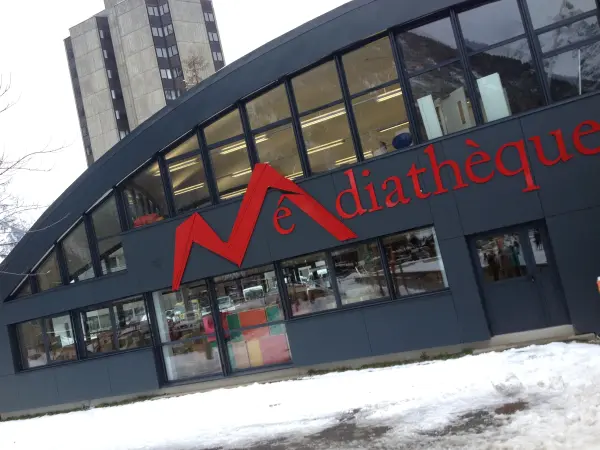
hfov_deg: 52.6
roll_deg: +12.2
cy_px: 225
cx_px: 300
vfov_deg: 40.7
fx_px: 607
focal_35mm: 35
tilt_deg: +6.1
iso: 50
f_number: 2.4
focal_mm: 4.28
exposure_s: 1/120
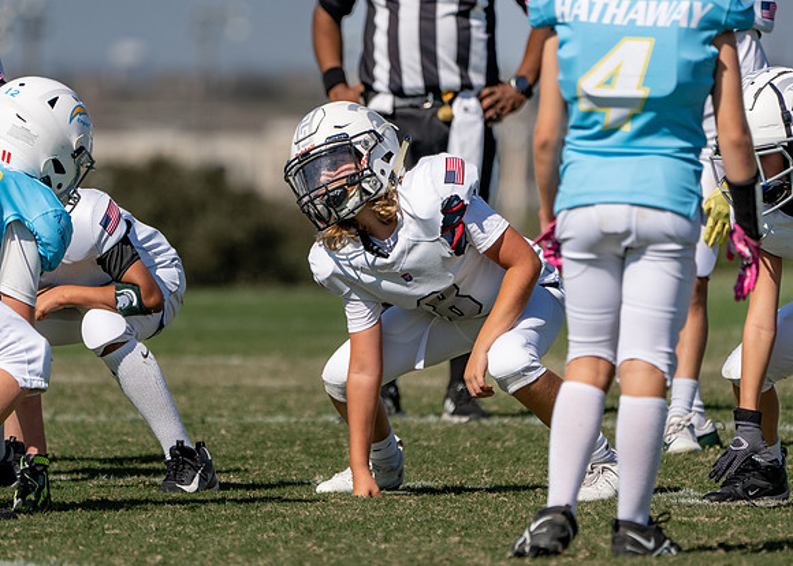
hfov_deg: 3.3
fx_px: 13642
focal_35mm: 606
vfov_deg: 2.4
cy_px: 258
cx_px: 302
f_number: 5.6
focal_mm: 400
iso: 100
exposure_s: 1/1600
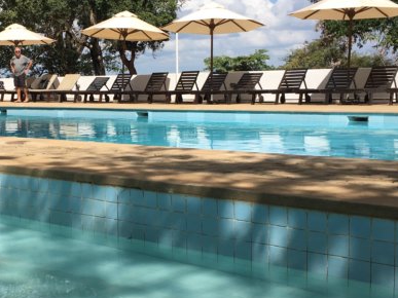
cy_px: 160
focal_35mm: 60
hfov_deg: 31.6
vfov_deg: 24.4
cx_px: 98
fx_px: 690
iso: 25
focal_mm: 4.15
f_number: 2.2
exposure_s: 1/1876
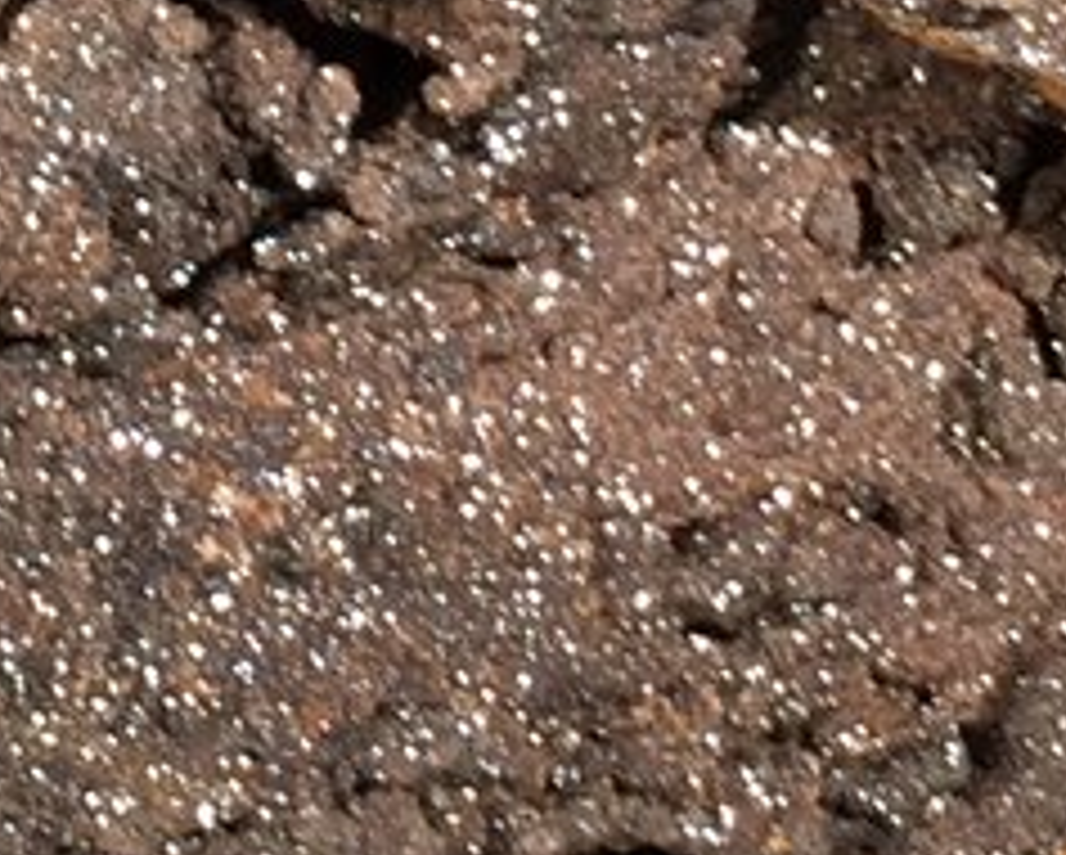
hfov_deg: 10.0
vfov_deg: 7.9
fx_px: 6031
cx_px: 72
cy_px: -423
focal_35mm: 191
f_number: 2.2
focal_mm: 4.15
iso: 40
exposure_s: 1/30
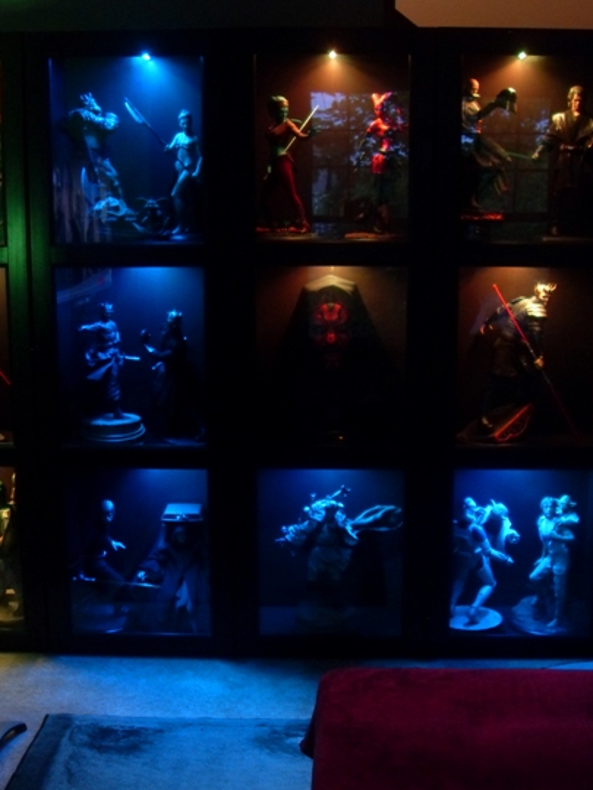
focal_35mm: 46
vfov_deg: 41.2
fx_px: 1049
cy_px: 392
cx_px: 327
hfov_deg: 31.5
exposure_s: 1/4
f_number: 2.8
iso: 200
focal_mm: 6.3
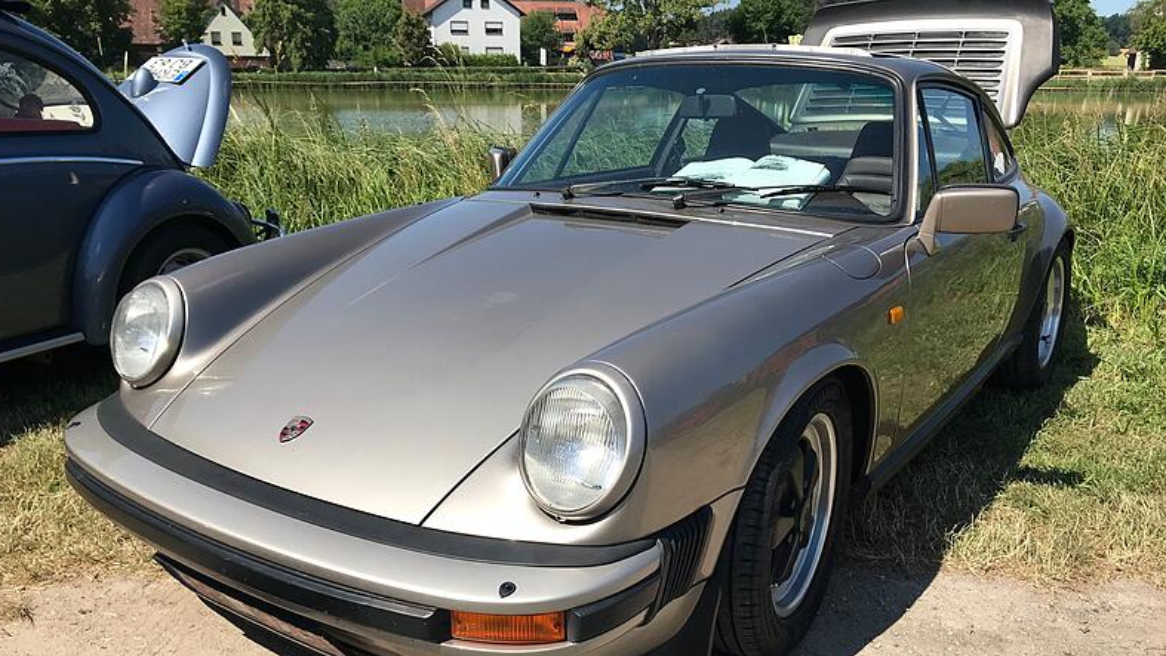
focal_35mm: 31
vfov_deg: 37.6
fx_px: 959
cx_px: 576
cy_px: 397
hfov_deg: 62.6
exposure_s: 1/2457
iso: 20
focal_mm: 3.99
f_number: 1.8
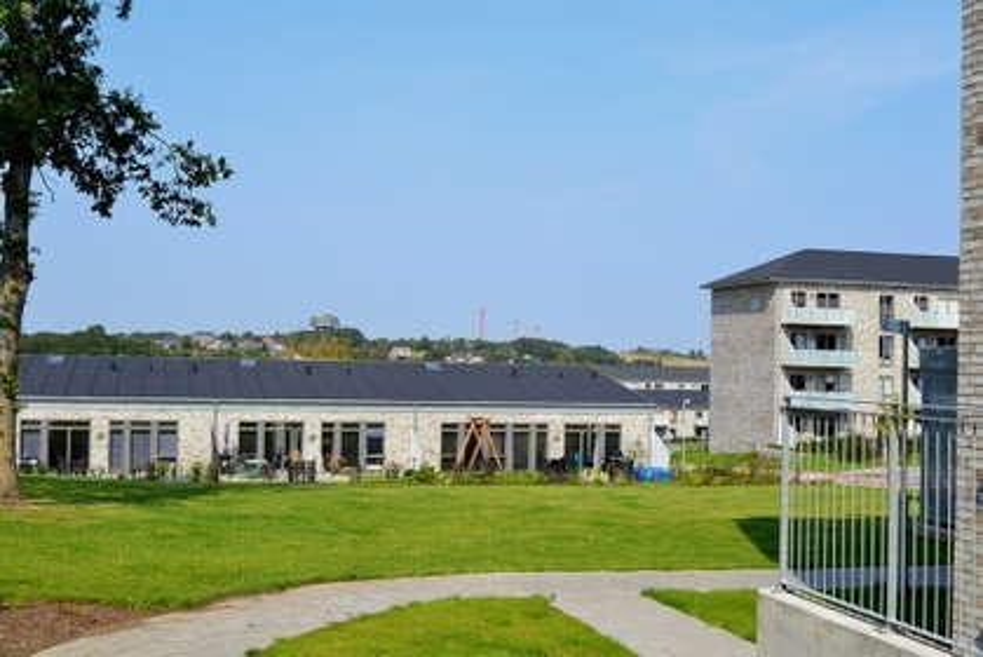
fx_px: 1230
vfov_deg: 29.9
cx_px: 492
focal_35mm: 45
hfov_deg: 43.6
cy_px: 328
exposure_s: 1/320
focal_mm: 30
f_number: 10
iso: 400
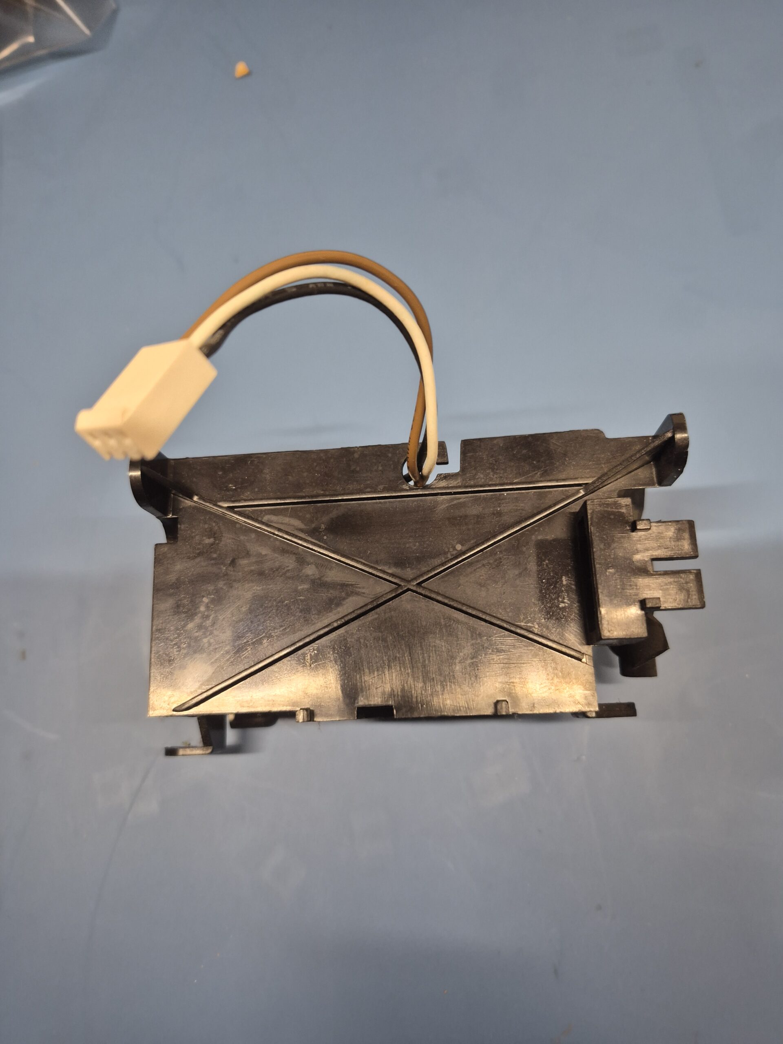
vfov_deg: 73.9
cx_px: 392
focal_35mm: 23
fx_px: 694
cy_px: 522
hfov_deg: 58.9
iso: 400
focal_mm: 5.4
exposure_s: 1/120
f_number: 1.8
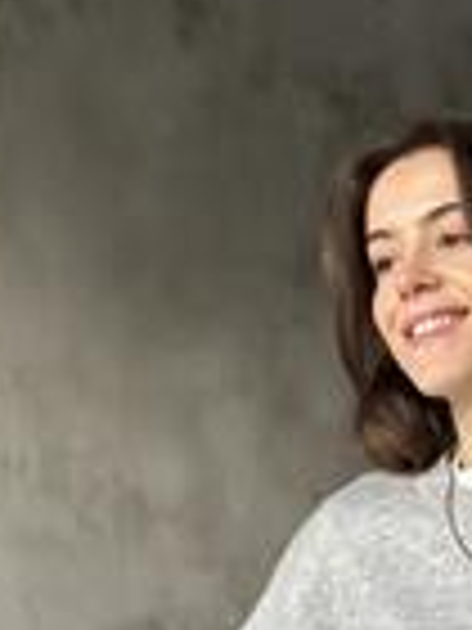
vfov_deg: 13.2
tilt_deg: -0.4
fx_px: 2654
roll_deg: +0.0
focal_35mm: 146
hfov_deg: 10.0
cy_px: 742
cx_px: 580
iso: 160
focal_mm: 6.86
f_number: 1.78
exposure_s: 1/60
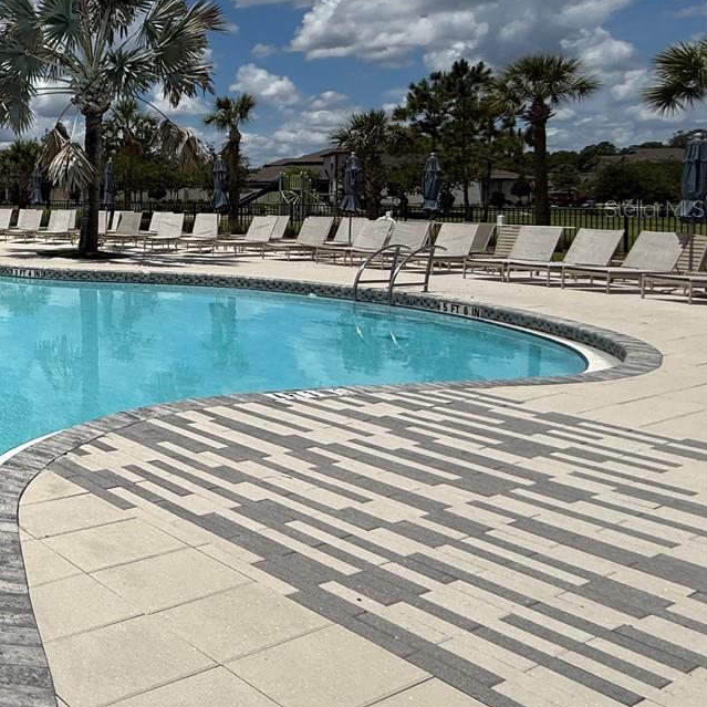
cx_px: -176
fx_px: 716
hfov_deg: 37.1
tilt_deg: -0.4
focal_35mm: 31
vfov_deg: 51.1
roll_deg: -0.6
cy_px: 208
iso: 50
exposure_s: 1/5618
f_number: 2.2
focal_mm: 2.22
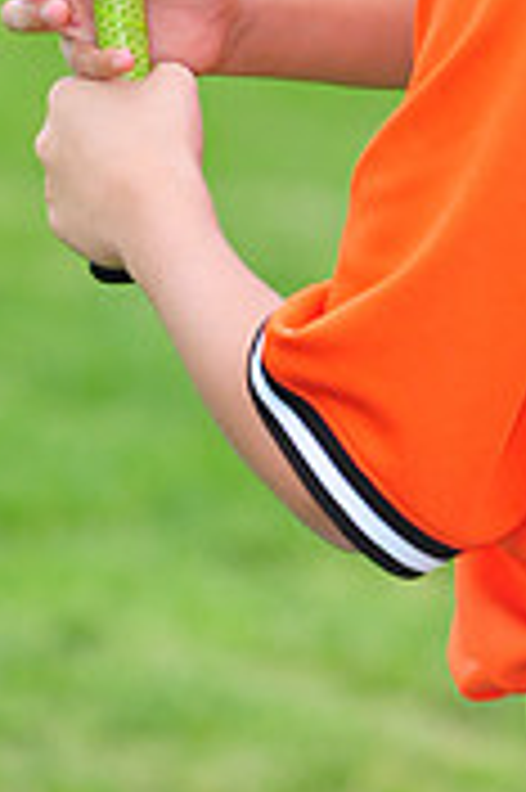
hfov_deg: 2.7
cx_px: 279
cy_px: -364
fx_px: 11199
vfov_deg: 4.0
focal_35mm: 510
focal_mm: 155
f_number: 5
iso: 400
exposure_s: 1/400
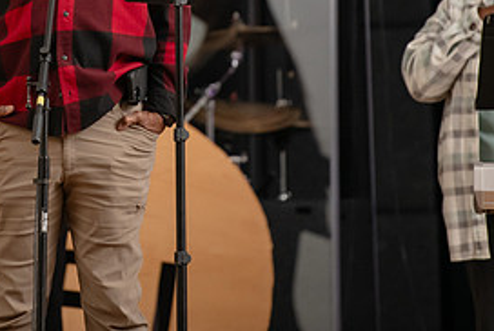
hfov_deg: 4.8
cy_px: -15
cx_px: 53
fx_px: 5852
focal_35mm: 426
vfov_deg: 3.2
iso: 1600
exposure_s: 1/60
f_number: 2.8
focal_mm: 200
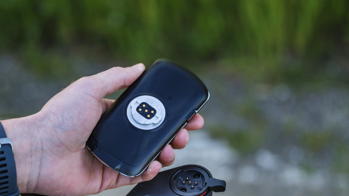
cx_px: 147
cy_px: 125
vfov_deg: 11.6
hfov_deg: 20.5
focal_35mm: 104
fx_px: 962
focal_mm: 82
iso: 250
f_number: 4
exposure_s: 1/250
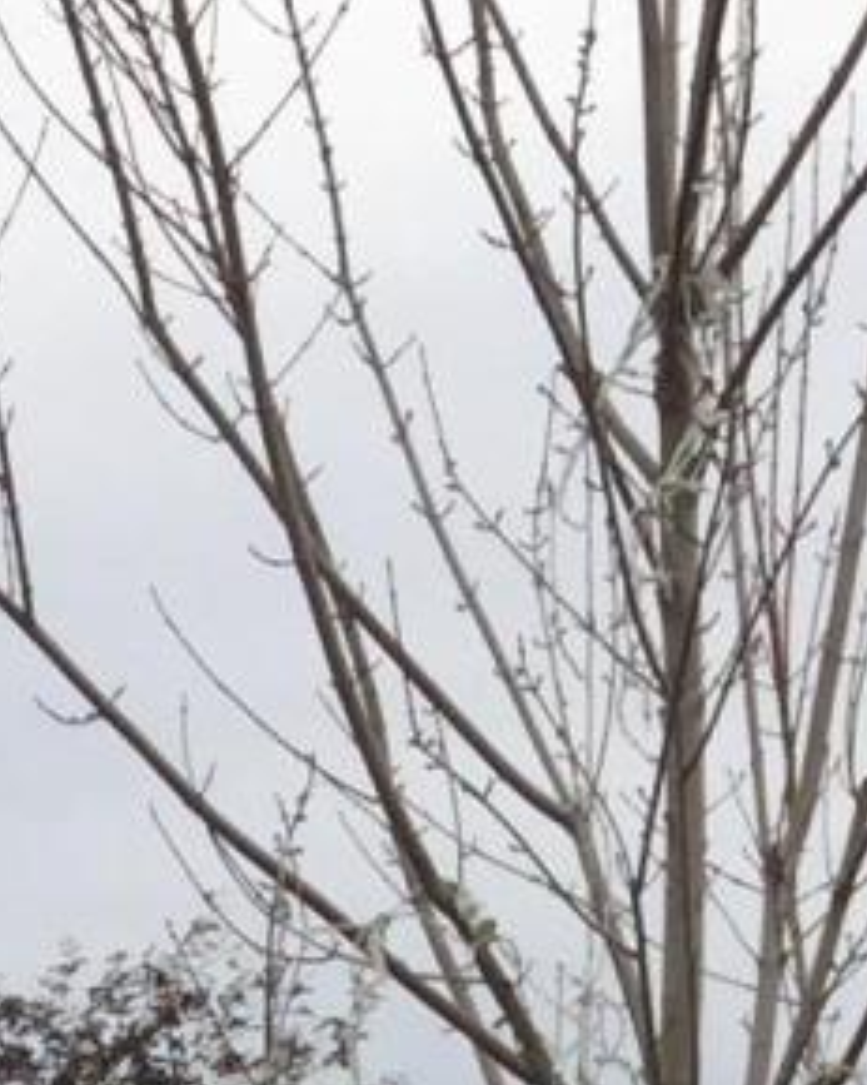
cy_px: 3555
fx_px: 6290
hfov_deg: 7.8
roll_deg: +0.8
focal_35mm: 196
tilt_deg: -16.0
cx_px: -390
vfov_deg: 8.0
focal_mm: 4.15
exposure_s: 1/719
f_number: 2.2
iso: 32
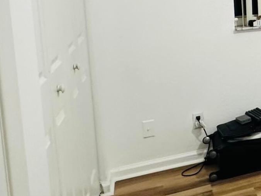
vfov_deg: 23.3
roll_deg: +1.2
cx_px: 391
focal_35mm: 60
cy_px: -4
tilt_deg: -4.9
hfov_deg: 24.8
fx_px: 452
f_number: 2.2
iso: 200
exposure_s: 1/60
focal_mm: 2.22
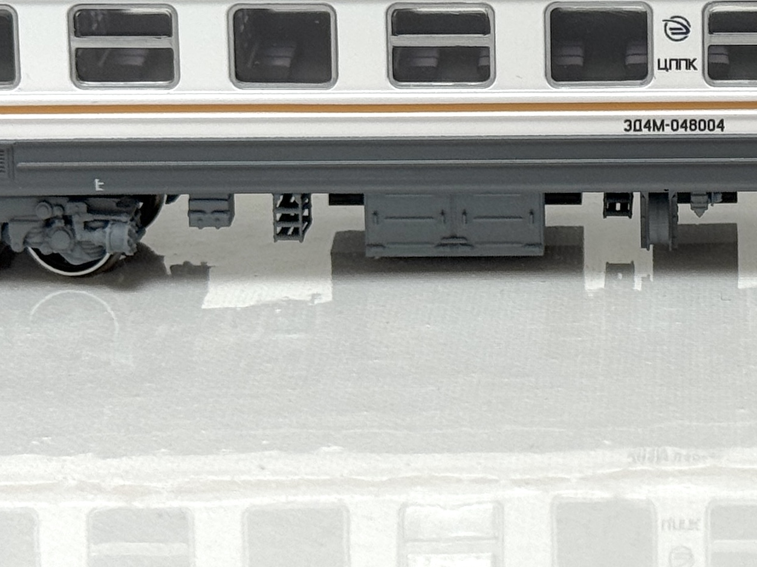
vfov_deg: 10.1
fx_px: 3170
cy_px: -4
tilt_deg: -14.6
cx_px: 651
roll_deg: +0.5
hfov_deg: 13.5
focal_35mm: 145
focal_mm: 6.76
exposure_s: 1/100
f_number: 1.78
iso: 80
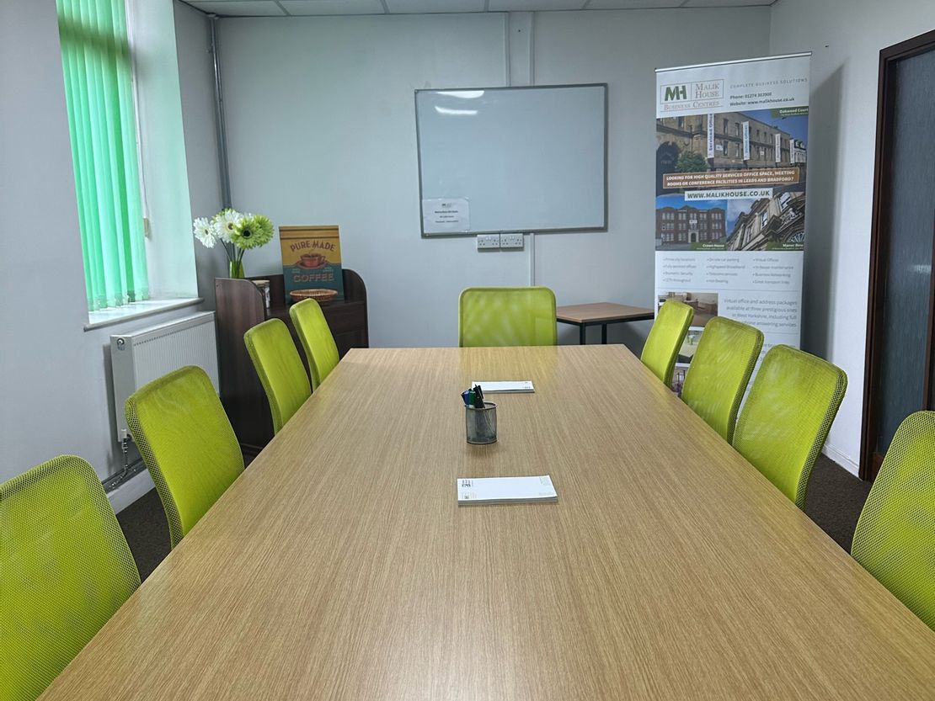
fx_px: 648
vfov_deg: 56.8
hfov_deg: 71.6
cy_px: 350
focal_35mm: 24
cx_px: 468
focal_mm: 6.86
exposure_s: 1/100
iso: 125
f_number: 1.78
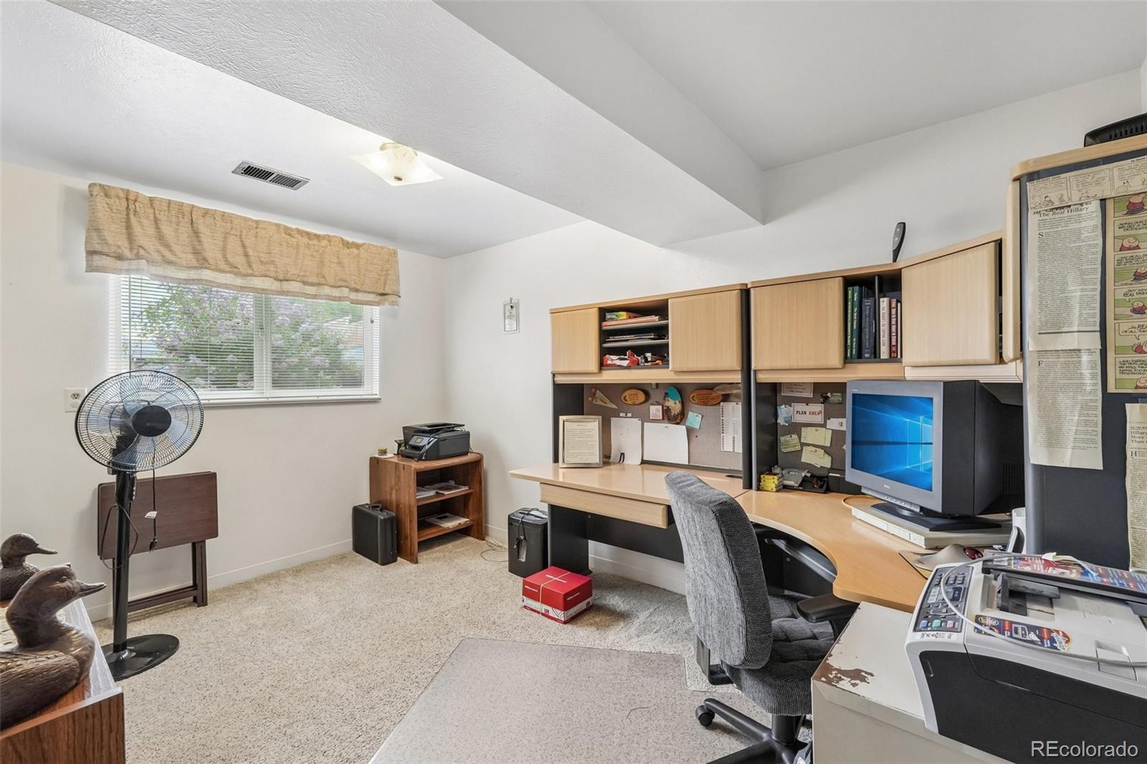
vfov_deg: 77.3
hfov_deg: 100.4
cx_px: 574
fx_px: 478
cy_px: 382
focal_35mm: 15
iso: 800
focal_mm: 10
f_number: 8
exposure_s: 1/25
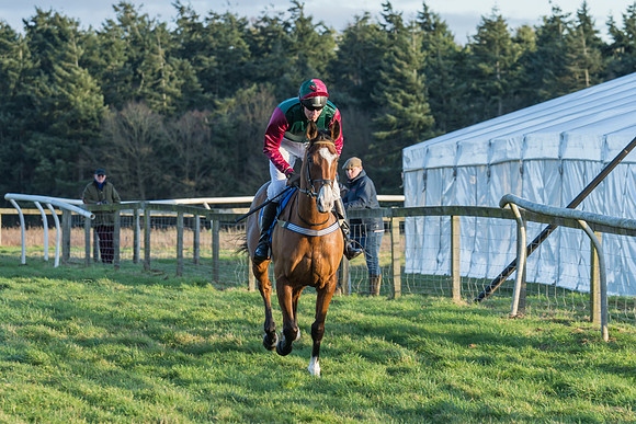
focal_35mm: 238
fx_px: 4199
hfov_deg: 8.7
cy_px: 215
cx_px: 365
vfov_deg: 5.8
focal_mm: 135
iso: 200
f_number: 5.6
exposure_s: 1/200
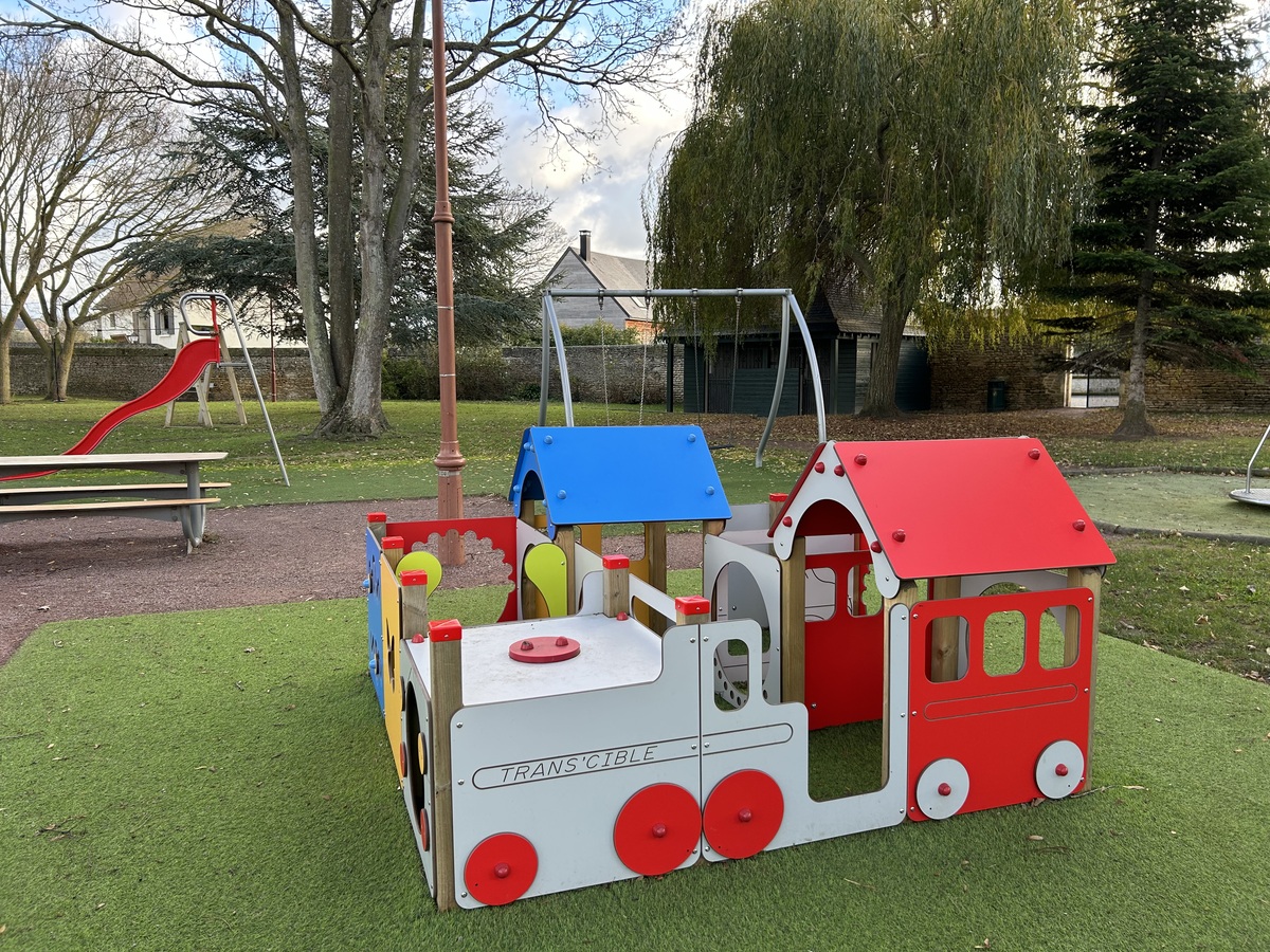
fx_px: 954
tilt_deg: -5.9
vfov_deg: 53.1
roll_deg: +0.0
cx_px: 635
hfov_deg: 67.3
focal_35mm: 26
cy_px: 476
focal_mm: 5.7
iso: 50
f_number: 1.5
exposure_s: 1/265
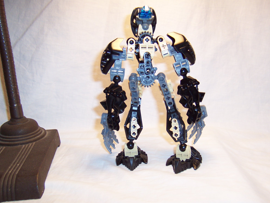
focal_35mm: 37
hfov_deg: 50.1
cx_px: 138
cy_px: 104
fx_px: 289
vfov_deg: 38.7
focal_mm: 5.6
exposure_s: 1/60
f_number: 2.8
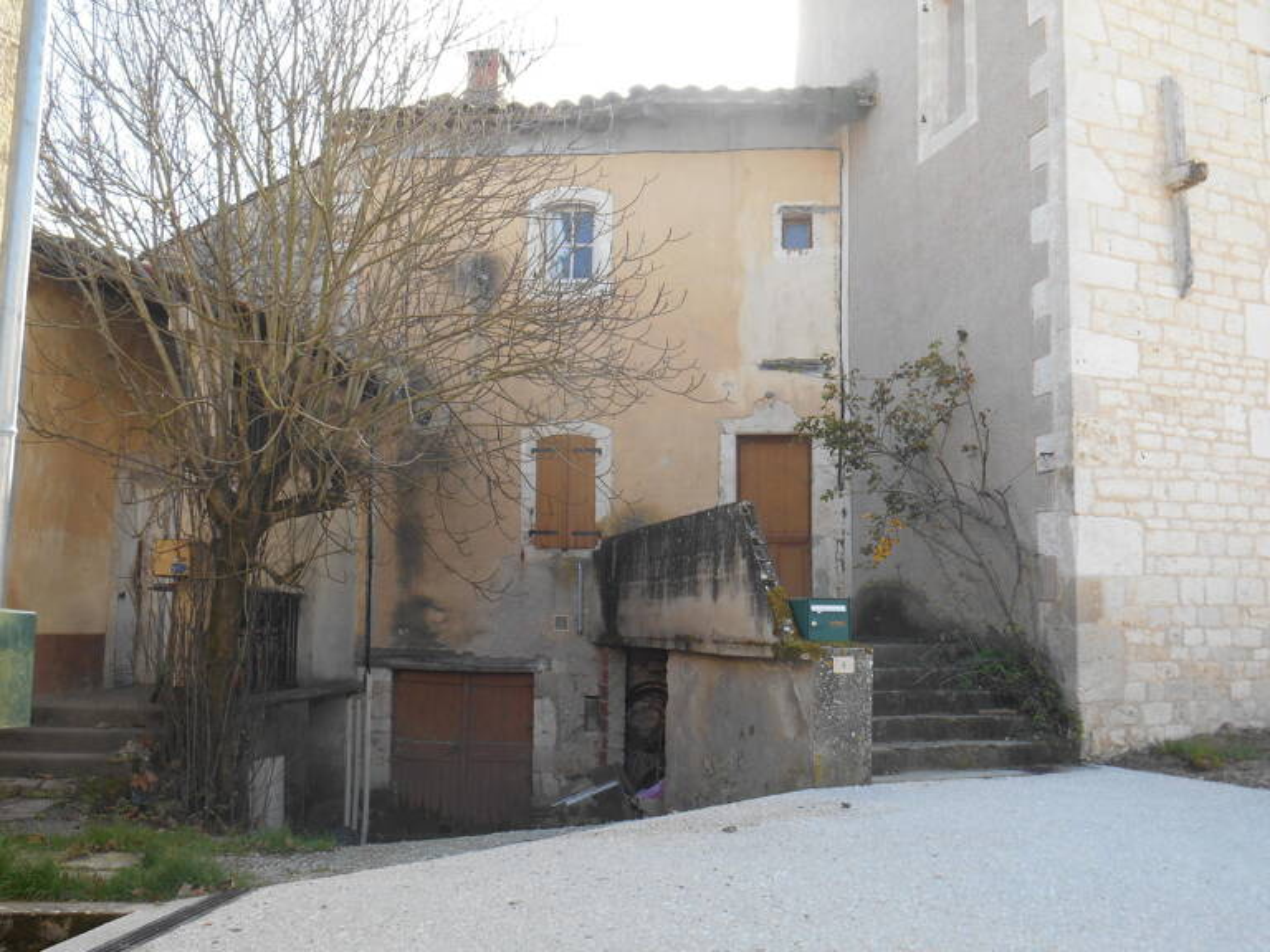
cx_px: 635
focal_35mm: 35
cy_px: 476
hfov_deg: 52.6
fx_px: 1284
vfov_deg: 40.7
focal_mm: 6.3
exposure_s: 1/125
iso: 80
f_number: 3.7
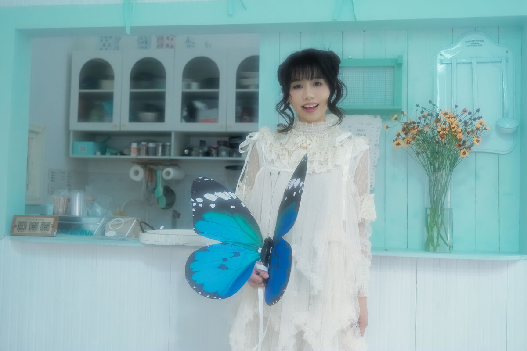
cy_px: 176
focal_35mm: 40
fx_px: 586
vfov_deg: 33.4
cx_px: 264
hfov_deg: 48.5
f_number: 2.8
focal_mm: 26.6
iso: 640
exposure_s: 1/60
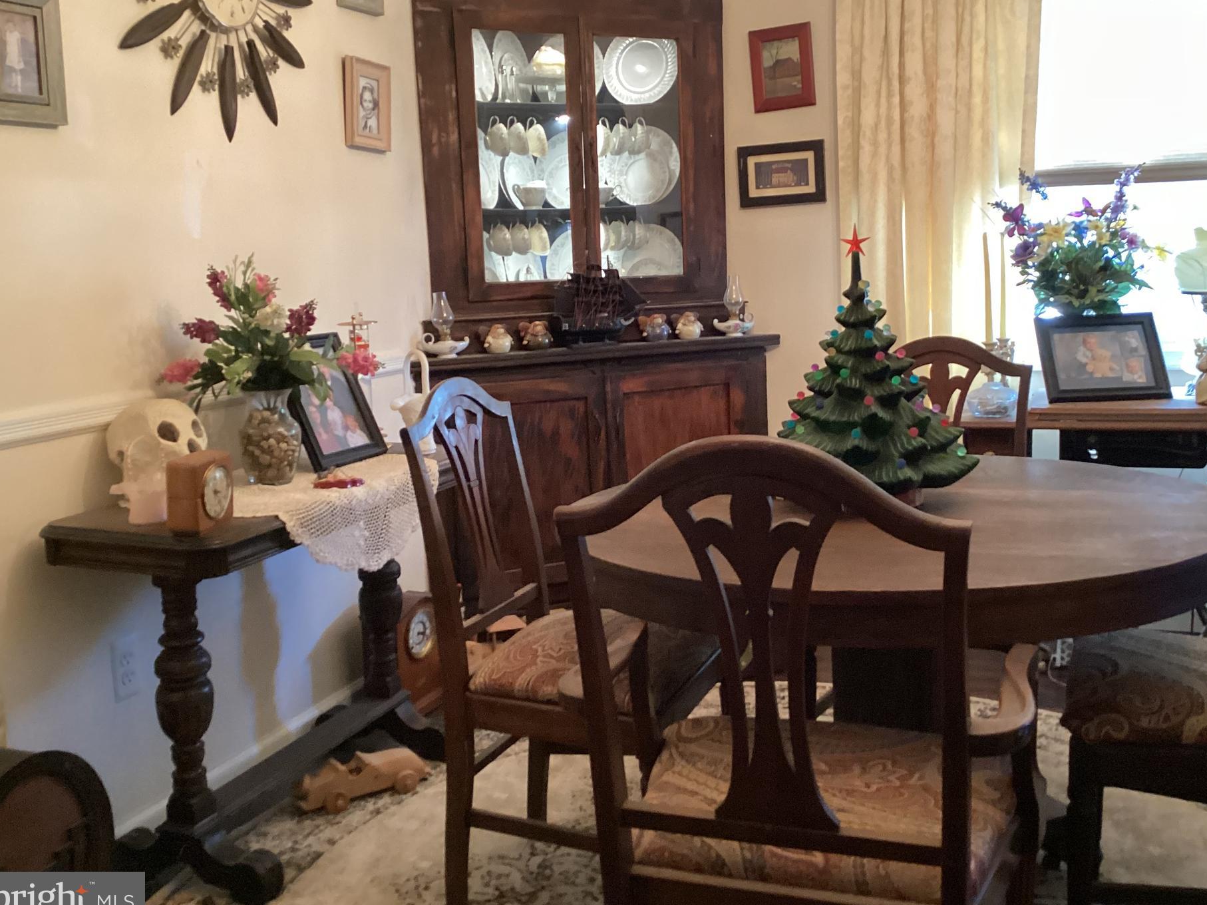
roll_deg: +1.7
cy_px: 415
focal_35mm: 35
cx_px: 660
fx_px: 1220
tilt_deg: -8.2
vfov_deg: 40.7
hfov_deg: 52.6
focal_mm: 3.3
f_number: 2.4
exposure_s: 1/40
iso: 250
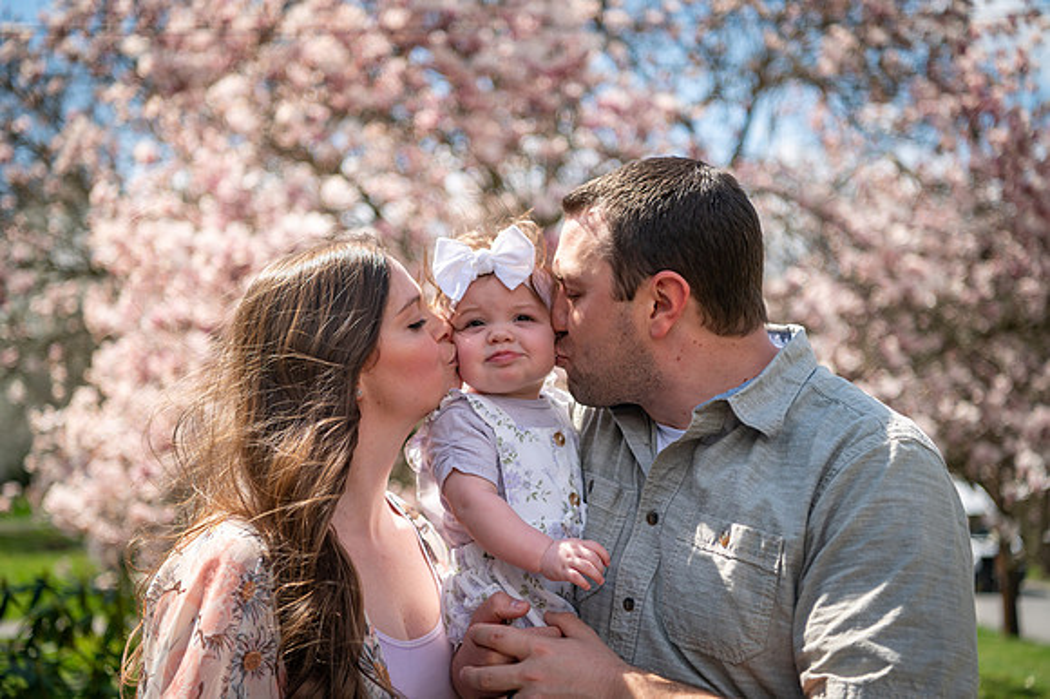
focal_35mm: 50
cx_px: 525
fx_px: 1457
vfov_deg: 27.0
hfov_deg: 39.6
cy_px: 350
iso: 400
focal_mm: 50
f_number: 2.8
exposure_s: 1/6400
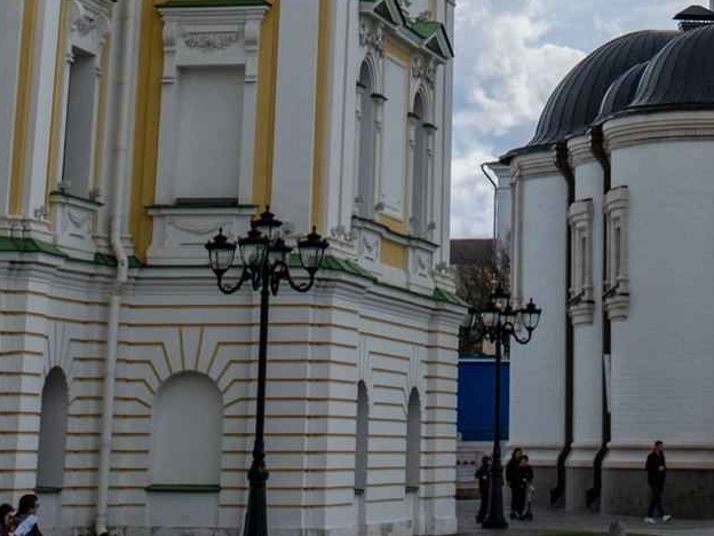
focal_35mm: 127
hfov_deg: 15.4
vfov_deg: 11.0
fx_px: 2620
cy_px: -385
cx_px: 574
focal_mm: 21
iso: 320
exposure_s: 1/2700
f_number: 3.6
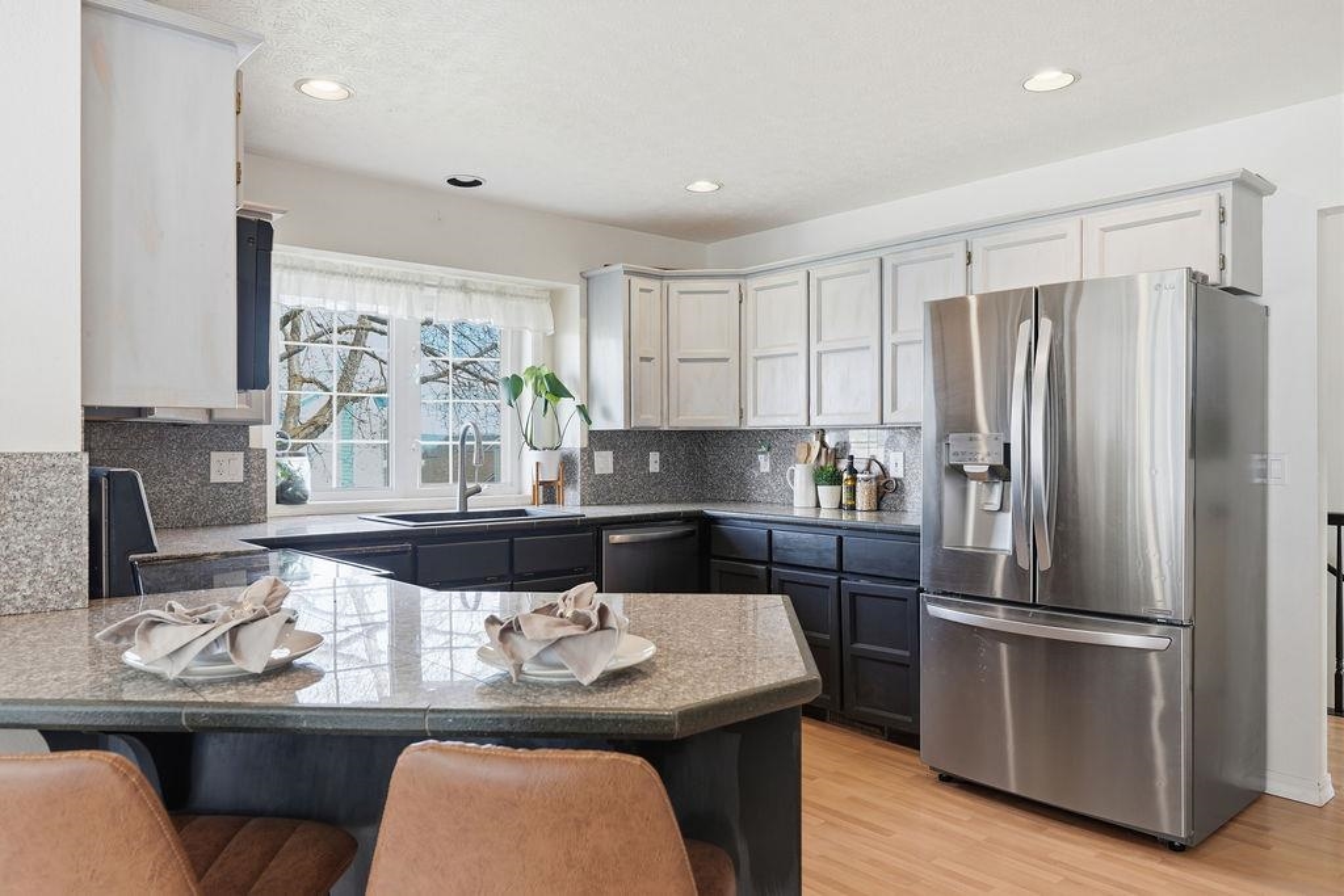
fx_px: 915
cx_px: 672
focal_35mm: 24
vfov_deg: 52.2
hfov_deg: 72.6
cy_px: 448
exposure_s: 1/30
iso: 100
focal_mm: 24.5
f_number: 8
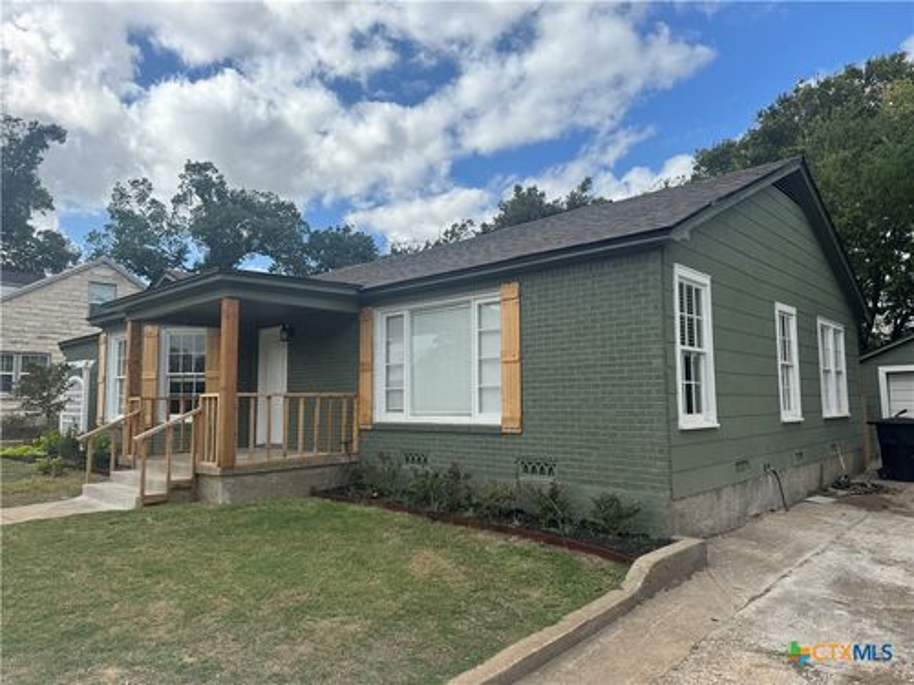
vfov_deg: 56.8
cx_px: 457
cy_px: 342
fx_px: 634
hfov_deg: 71.6
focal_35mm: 24
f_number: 1.78
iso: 80
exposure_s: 1/4049
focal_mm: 6.76
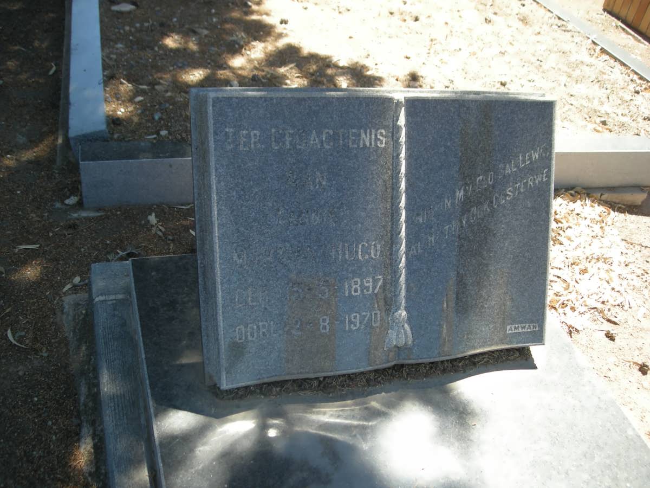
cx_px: 325
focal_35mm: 35
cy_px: 244
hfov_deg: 52.6
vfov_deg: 40.7
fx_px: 657
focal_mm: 5.7
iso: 50
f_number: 2.8
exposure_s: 1/132
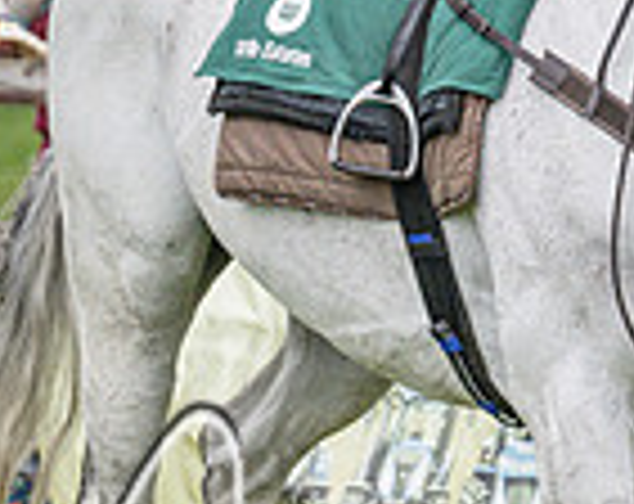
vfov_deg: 2.4
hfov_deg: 3.0
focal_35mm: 654
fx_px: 12238
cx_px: 1155
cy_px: 441
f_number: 4.5
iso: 800
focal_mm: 145
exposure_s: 1/5000
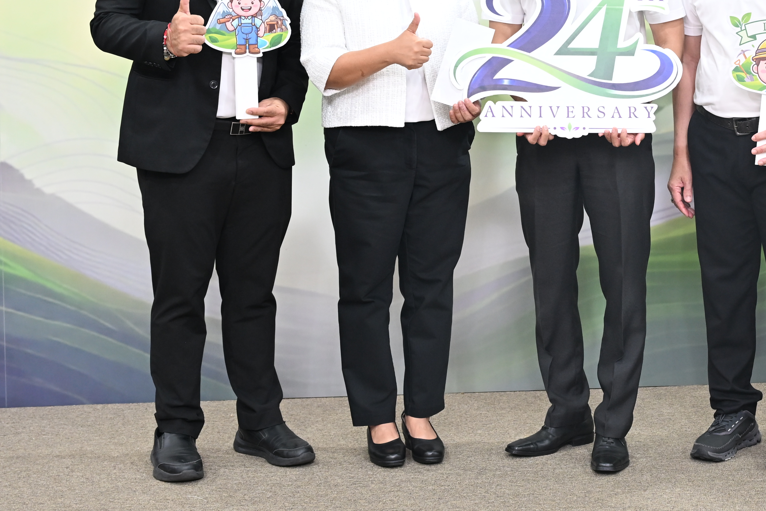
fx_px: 1766
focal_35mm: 83
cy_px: 102
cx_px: 674
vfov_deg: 16.3
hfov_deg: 23.9
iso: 1600
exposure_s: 1/30
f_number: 4
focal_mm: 43
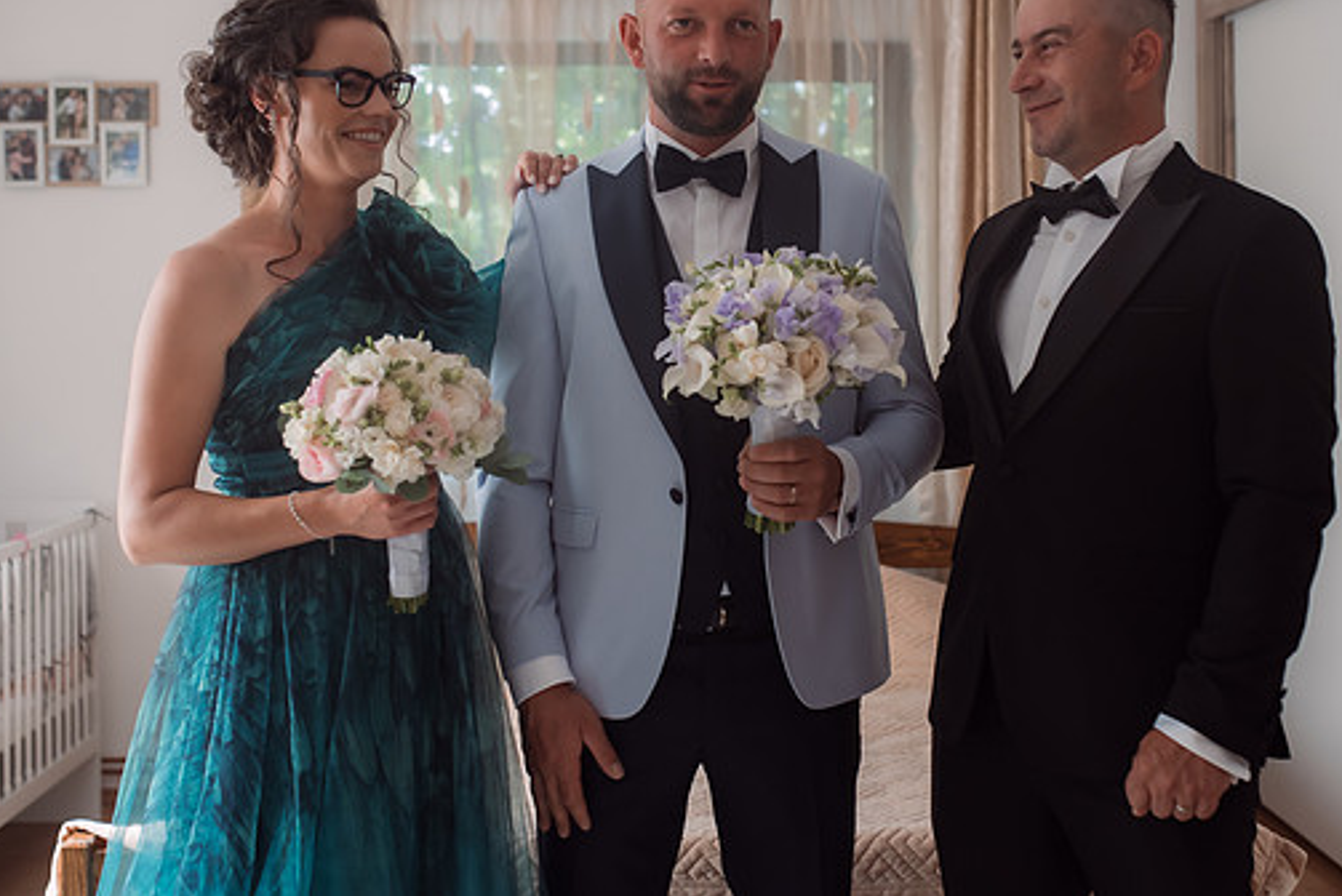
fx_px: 1865
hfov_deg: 39.6
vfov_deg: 27.0
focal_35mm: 50
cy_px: 347
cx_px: 716
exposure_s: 1/200
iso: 400
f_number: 2.8
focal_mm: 35
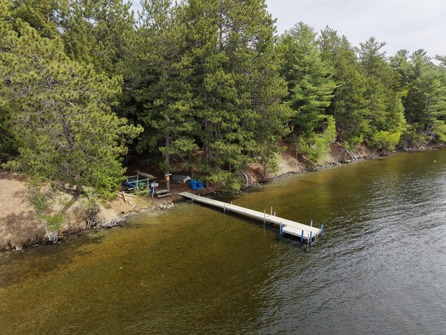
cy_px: 168
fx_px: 309
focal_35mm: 24
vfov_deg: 56.8
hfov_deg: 71.6
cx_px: 223
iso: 400
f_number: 1.8
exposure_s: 1/640
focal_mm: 8.67
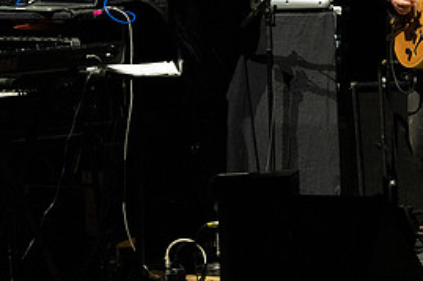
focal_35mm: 790
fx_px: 9276
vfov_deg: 1.7
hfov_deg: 2.6
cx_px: 381
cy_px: -30
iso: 3200
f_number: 5.6
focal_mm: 303
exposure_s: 1/250
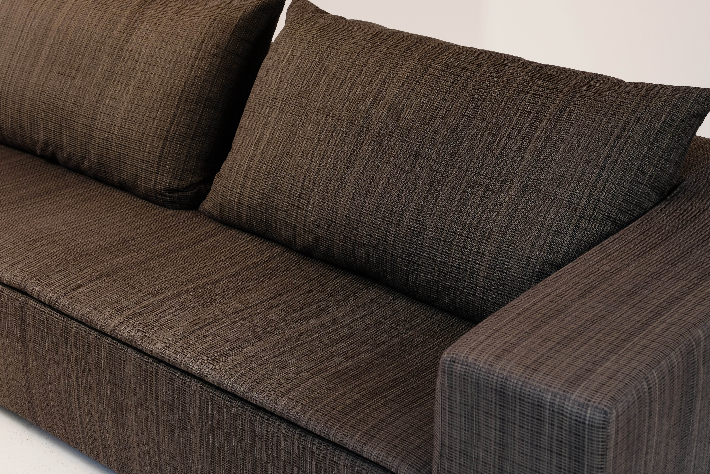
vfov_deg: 24.2
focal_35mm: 56
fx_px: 1104
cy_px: 237
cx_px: 355
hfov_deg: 35.6
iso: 640
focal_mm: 37.6
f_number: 6.4
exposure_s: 1/20
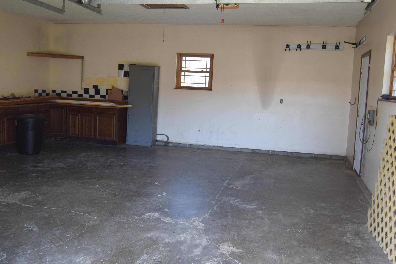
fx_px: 429
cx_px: 198
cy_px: 132
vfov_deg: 34.2
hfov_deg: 49.6
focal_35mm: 39
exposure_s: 1/80
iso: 400
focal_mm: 26
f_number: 4.5
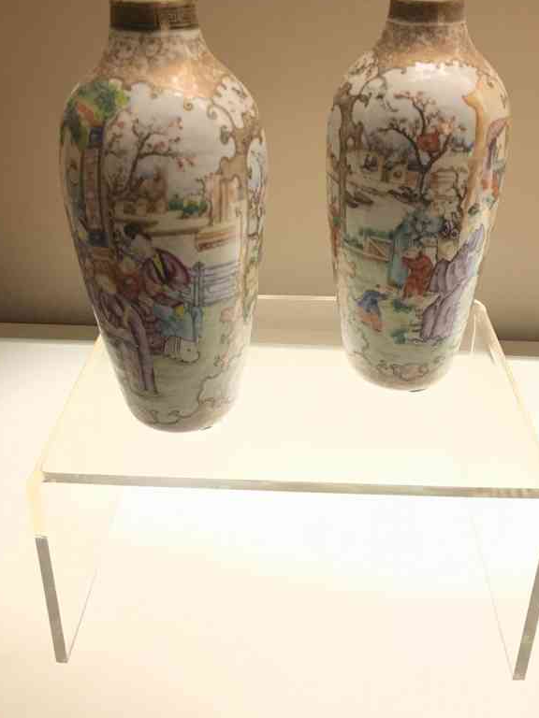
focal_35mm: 34
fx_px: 706
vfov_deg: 53.8
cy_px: 309
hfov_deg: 41.8
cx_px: 286
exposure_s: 1/17
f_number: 1.8
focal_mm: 3.99
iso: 40
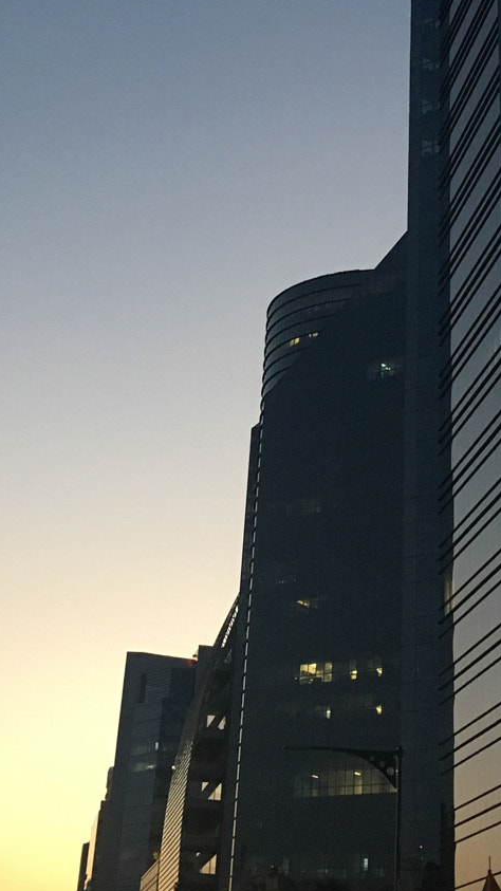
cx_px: 292
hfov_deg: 20.0
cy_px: 211
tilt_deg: +30.8
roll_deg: -3.5
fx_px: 1417
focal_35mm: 60
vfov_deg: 34.1
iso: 160
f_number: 2.2
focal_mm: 4.15
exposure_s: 1/30
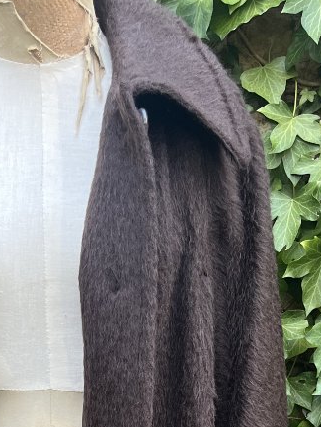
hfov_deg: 20.3
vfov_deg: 24.0
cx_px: 84
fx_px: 890
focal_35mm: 72
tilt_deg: -20.8
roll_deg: +1.3
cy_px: 544
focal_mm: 5.1
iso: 125
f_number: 1.6
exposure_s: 1/121
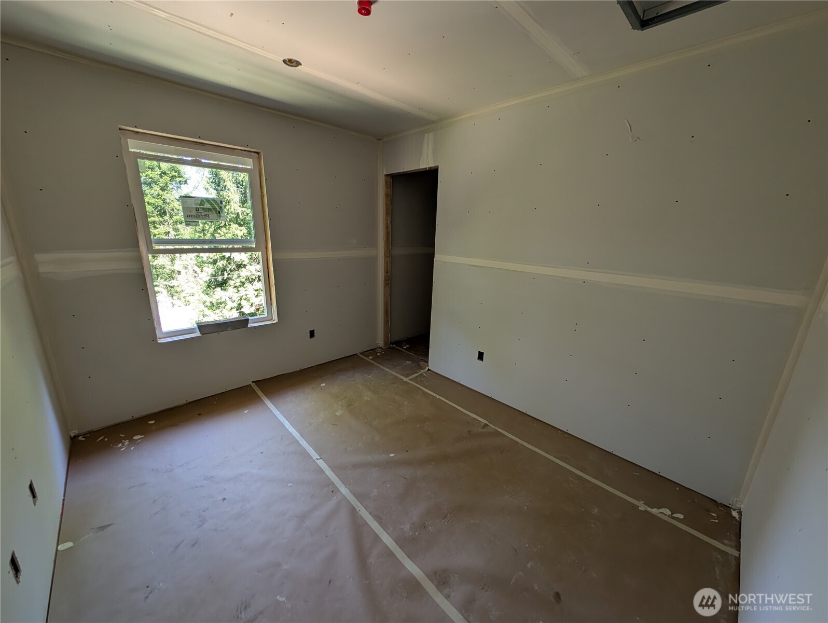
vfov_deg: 94.6
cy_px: 312
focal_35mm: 12
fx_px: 287
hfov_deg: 110.5
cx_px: 414
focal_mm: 2.23
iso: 99
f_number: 1.95
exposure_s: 1/120
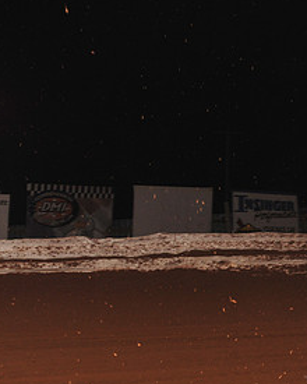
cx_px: 387
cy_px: 260
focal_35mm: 182
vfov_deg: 10.6
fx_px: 2067
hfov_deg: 8.4
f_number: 7.1
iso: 1000
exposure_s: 1/320
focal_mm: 92
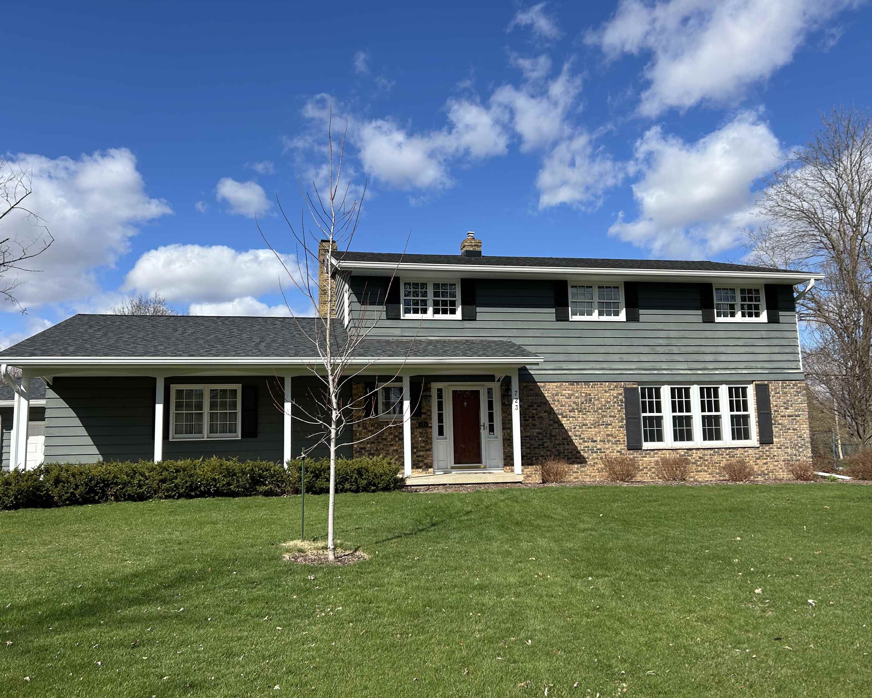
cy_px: 358
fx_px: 723
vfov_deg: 51.5
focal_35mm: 28
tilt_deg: +6.4
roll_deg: +1.7
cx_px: 431
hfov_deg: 62.2
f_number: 1.5
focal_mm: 5.7
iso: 50
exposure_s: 1/4444
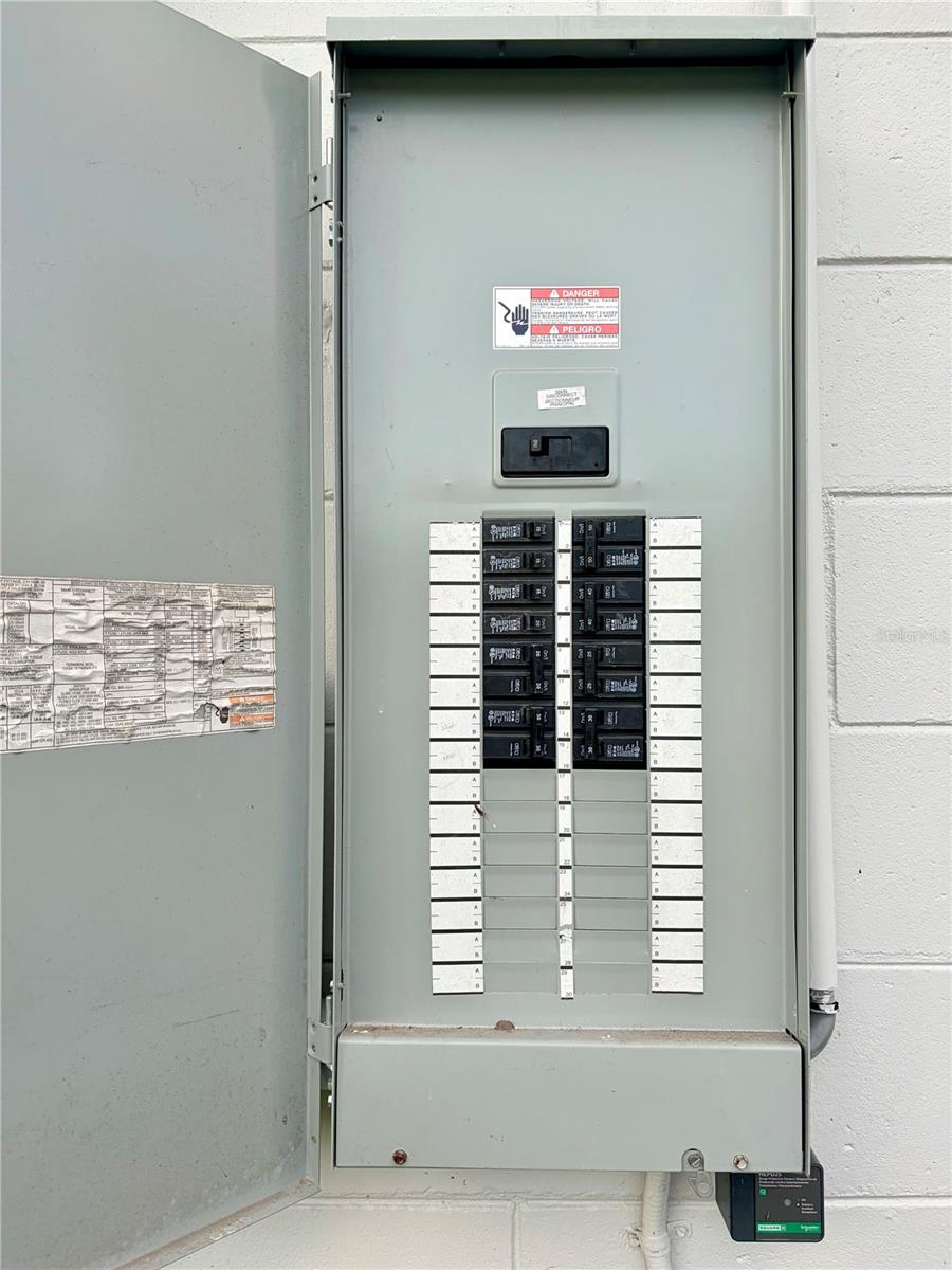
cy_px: 635
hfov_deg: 53.1
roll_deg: +0.6
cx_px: 476
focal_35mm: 26
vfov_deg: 67.3
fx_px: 953
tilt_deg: +0.6
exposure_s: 1/459
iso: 50
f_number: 1.6
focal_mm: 5.96
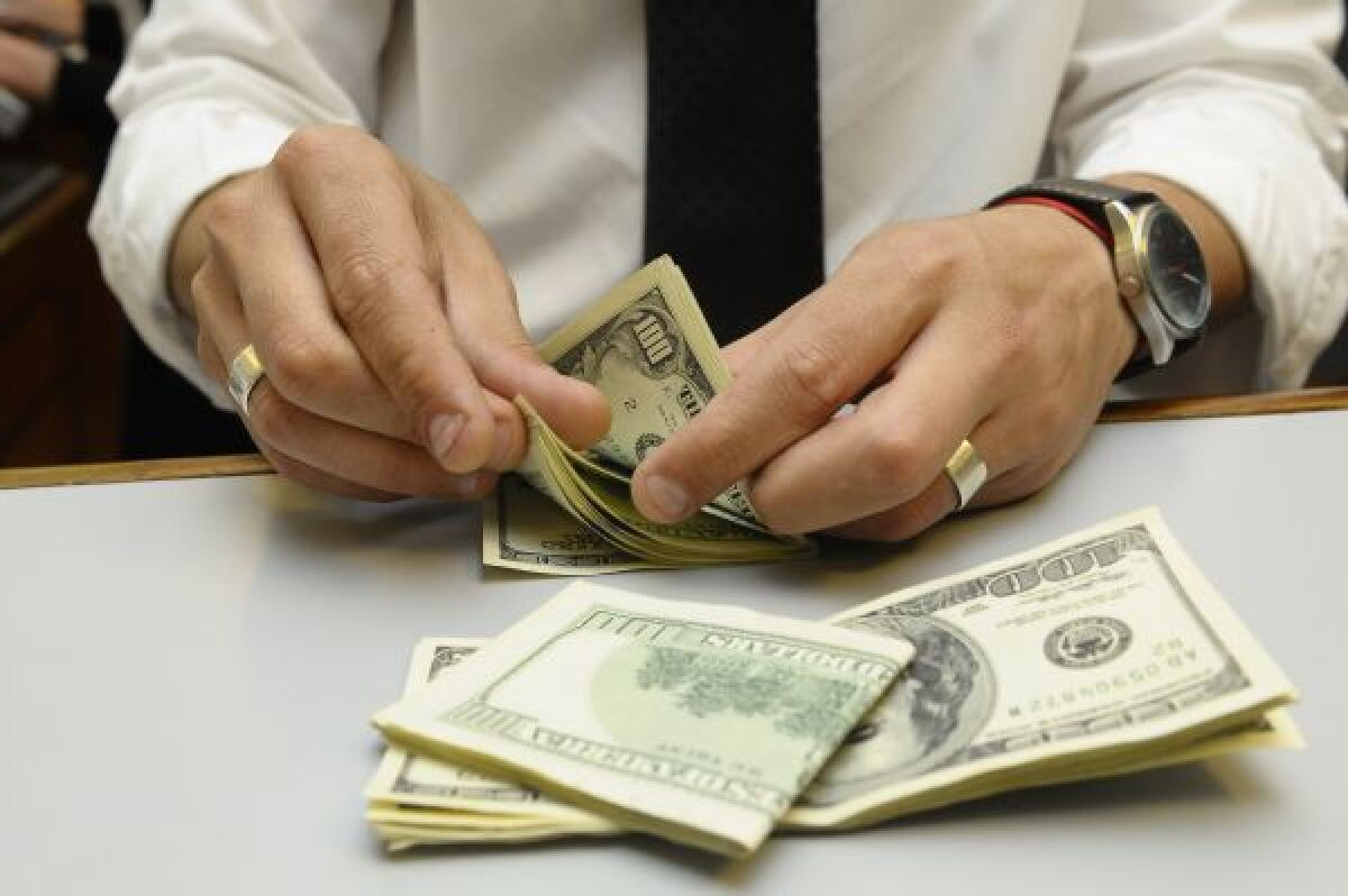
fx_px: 1459
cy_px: 448
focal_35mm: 39
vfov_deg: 34.2
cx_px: 674
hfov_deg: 49.6
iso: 1250
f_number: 7.1
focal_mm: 26
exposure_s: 1/125
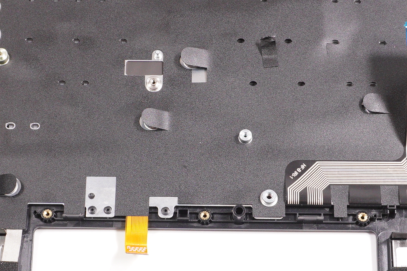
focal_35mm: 105
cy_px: 153
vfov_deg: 13.1
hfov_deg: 19.6
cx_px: 198
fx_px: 1180
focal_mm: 23
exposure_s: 1/200
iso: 800
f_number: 5.6
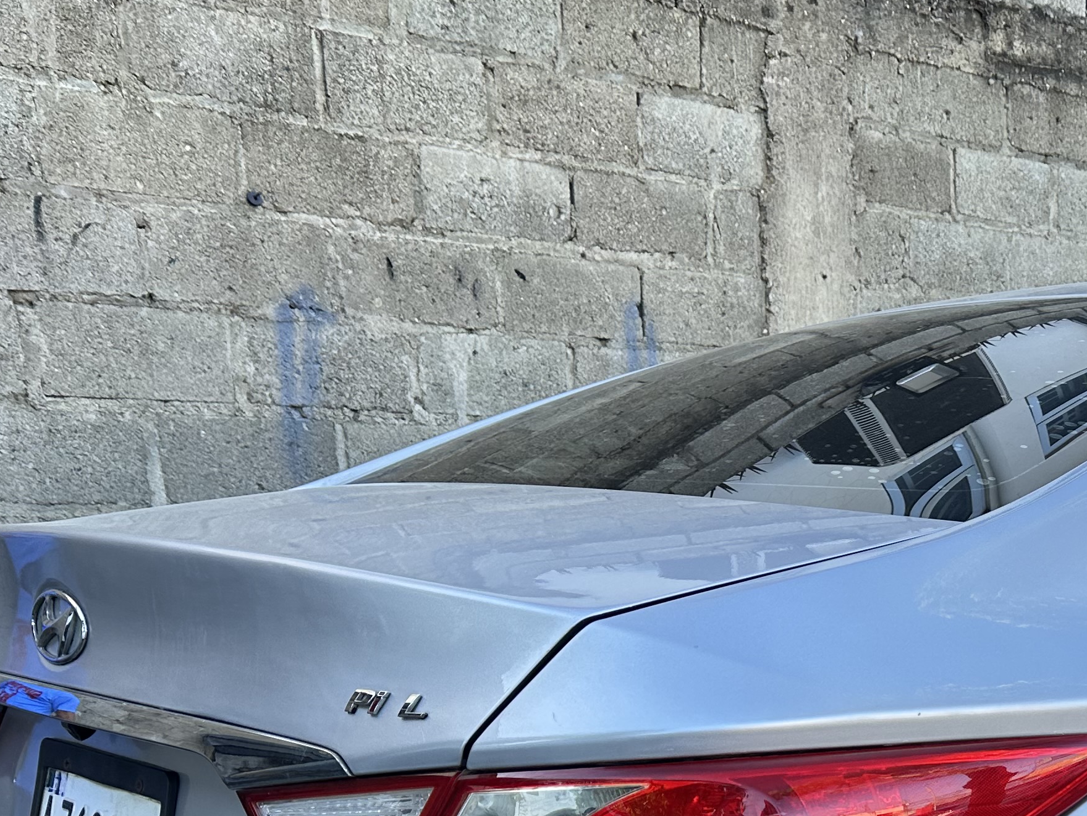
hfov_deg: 32.2
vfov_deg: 24.7
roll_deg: -0.5
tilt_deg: -12.3
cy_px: 899
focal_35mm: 55
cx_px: 1080
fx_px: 1727
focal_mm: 6.86
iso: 80
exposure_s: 1/362
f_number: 1.78
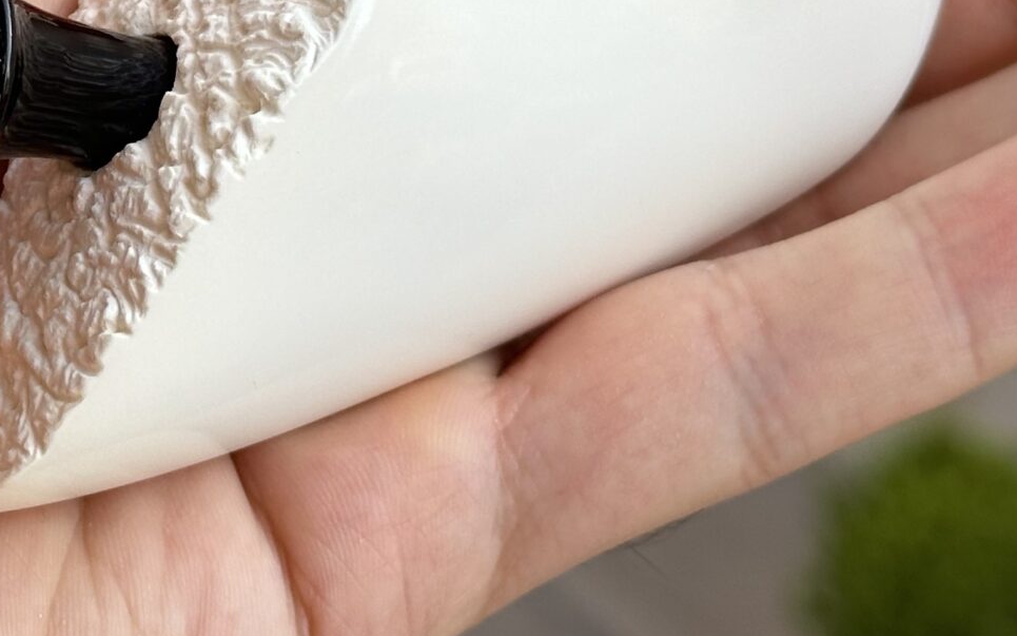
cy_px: -86
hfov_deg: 15.3
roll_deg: +0.8
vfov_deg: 9.6
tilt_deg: -22.4
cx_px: 93
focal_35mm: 135
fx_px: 3742
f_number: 1.78
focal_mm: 6.86
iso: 64
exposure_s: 1/564
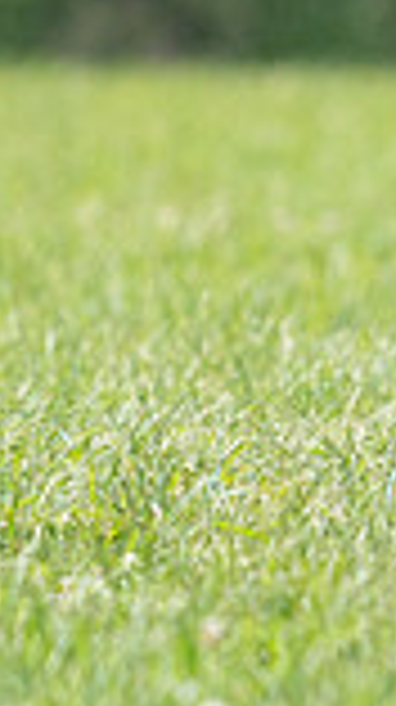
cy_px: 106
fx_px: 24333
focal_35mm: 1300
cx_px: 1076
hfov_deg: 0.9
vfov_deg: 1.7
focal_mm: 335
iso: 1600
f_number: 6.3
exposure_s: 1/4000
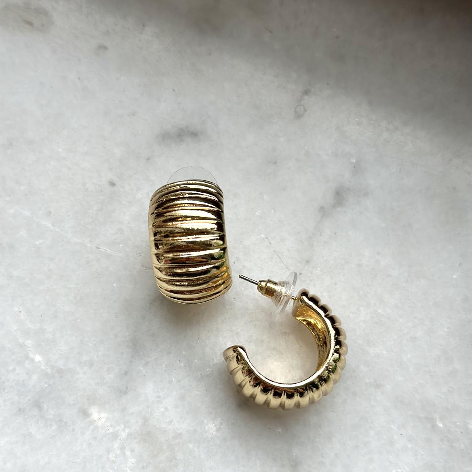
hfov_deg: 30.0
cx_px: 237
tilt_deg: -76.5
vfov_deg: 30.0
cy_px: 265
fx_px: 879
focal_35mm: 57
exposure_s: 1/121
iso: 100
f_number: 1.78
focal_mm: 6.86
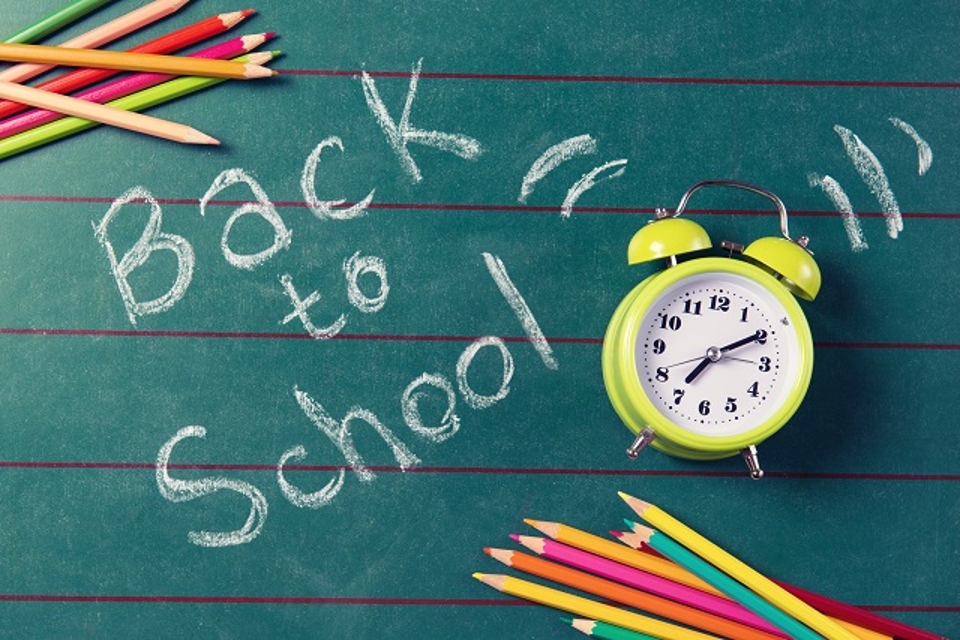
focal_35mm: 70
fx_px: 1867
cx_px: 480
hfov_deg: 28.8
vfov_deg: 19.5
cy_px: 320
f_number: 9
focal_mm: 70
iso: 100
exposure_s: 1/125
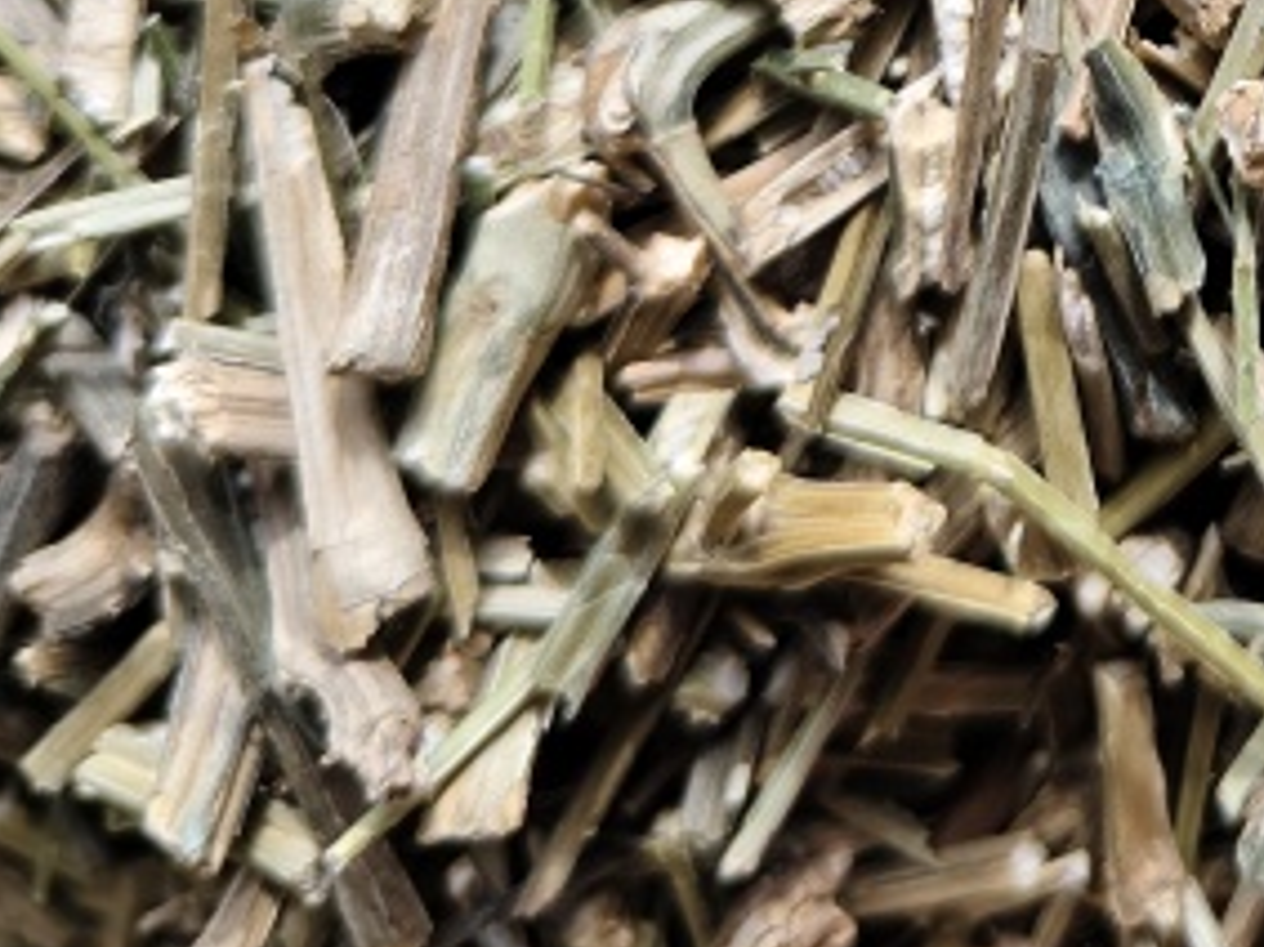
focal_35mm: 65
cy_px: -357
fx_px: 2372
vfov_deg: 20.2
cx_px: 1313
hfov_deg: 27.8
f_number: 1.88
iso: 226
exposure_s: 1/1247
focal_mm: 5.56
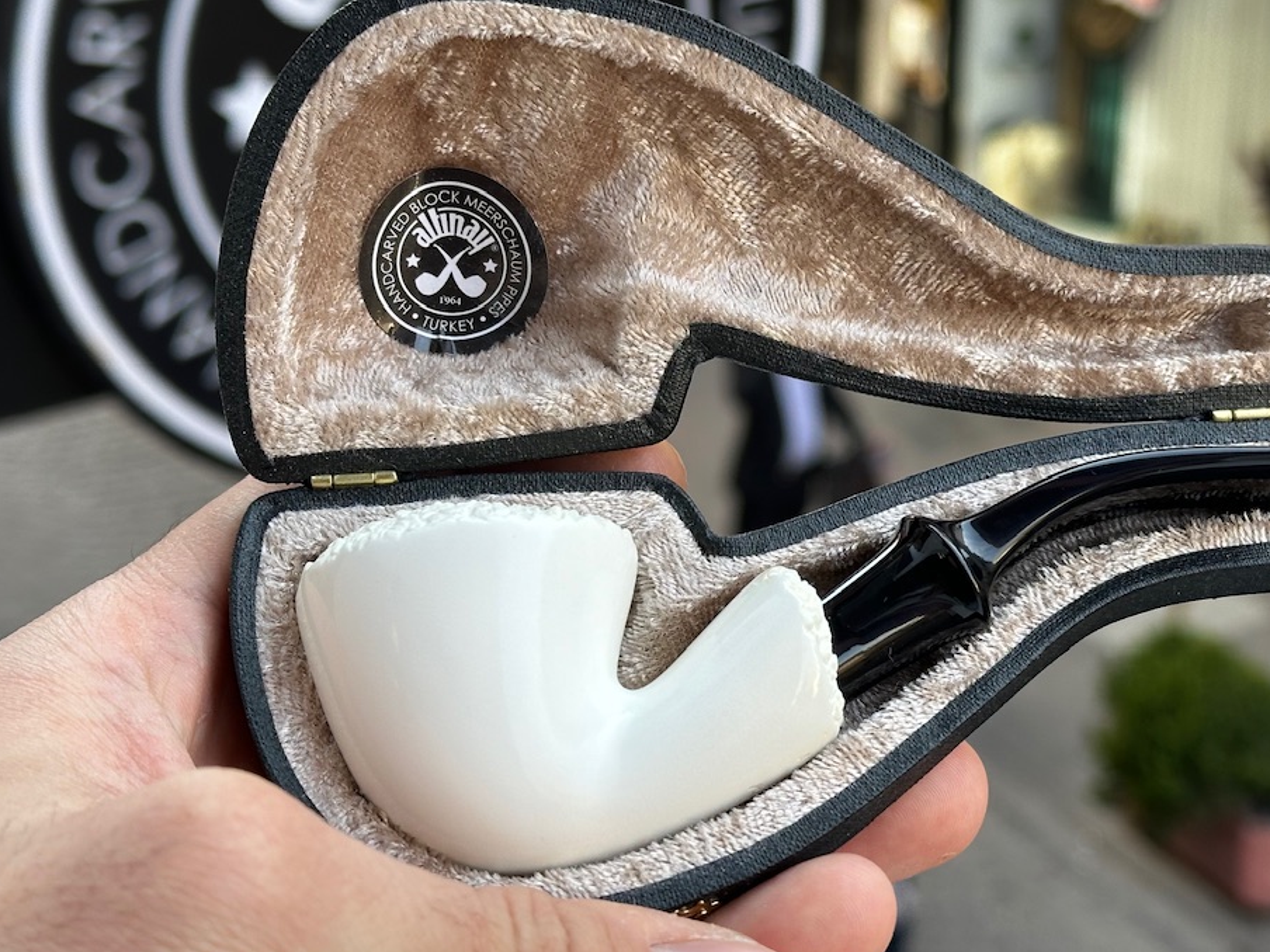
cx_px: 757
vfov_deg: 21.6
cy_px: 358
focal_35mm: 68
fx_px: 2495
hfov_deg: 28.5
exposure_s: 1/260
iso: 64
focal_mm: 6.86
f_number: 1.78
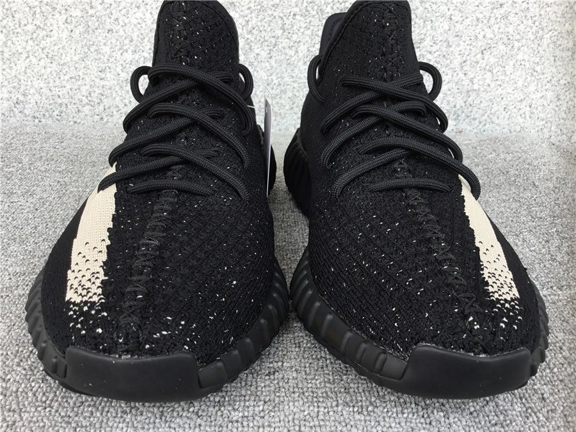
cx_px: 288
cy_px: 216
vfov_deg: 45.4
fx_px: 516
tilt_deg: -24.6
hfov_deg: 58.4
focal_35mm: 31
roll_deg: -1.5
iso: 25
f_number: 2.4
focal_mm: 3.3
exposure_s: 1/118
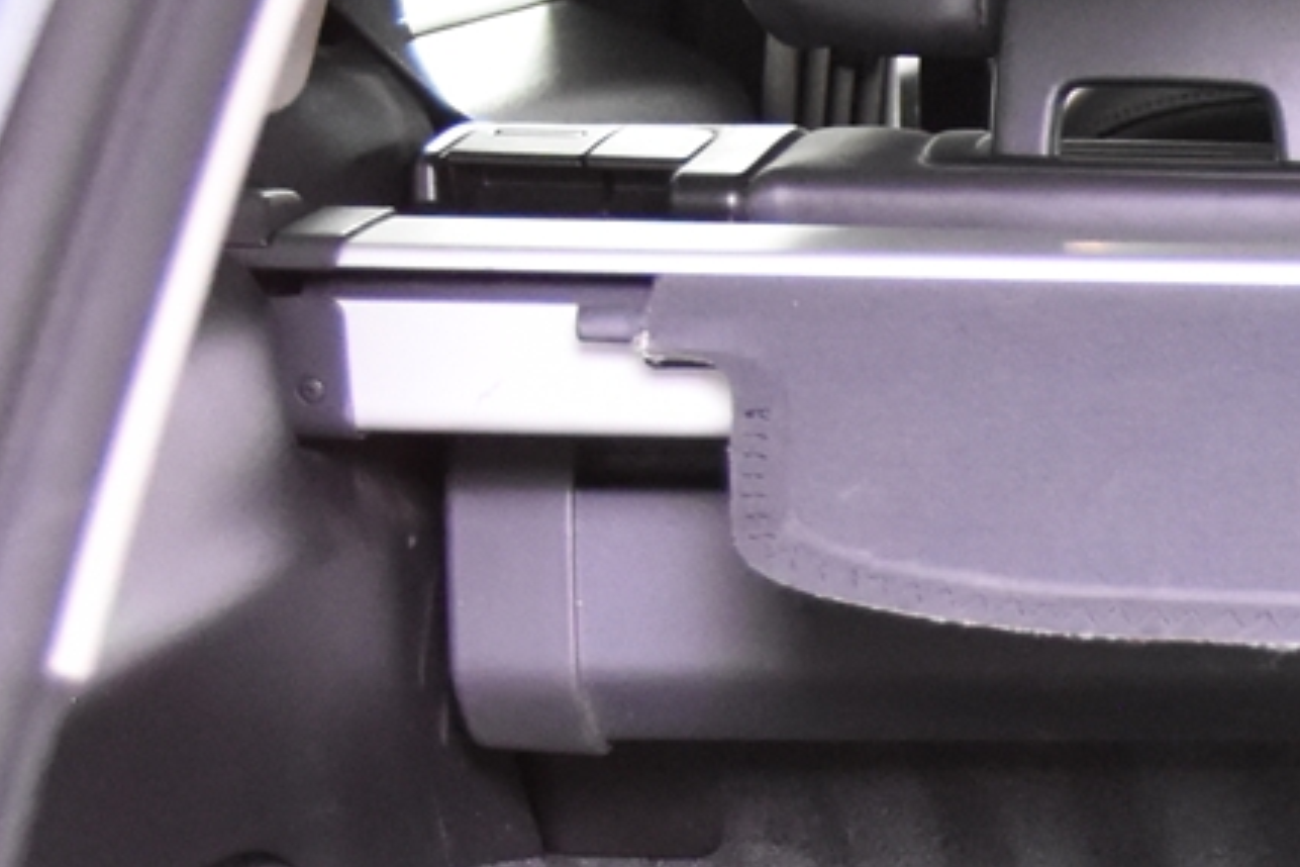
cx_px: 2645
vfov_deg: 7.1
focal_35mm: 188
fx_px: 6788
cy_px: 1473
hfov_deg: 10.1
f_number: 3.2
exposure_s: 1/50
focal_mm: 28
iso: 3600
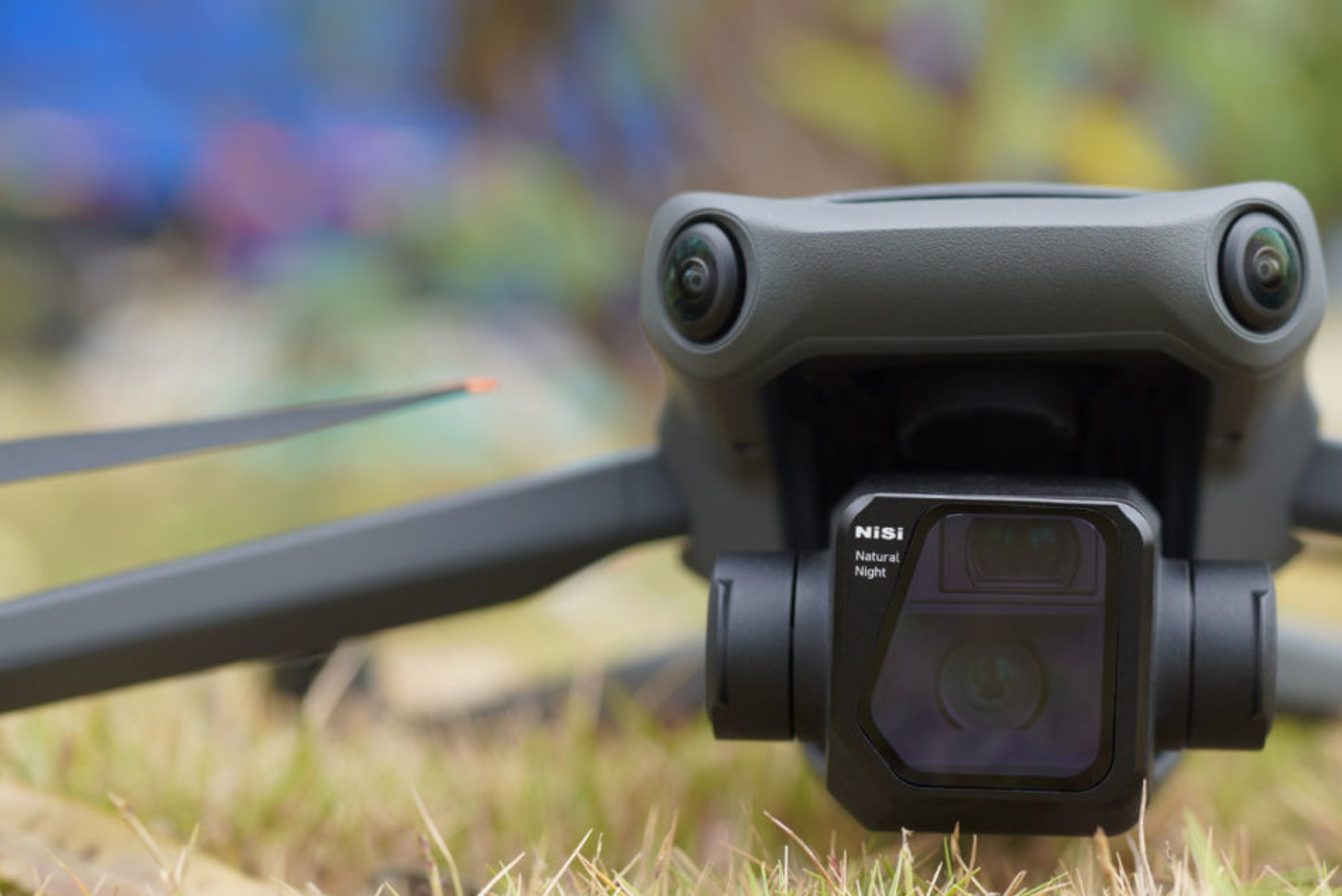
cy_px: 576
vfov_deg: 16.3
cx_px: 999
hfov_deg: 23.9
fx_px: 3133
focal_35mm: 84
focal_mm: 35
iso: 100
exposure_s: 1/200
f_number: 2.8
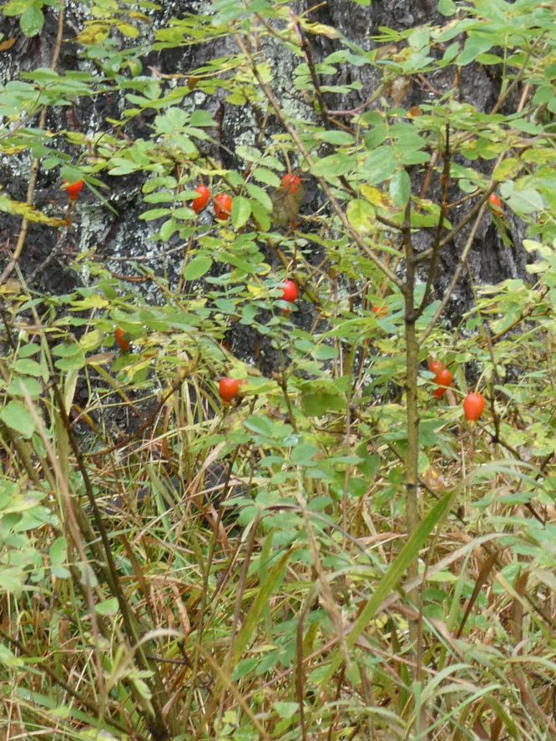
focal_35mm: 340
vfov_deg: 5.8
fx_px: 7281
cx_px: 146
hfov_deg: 4.4
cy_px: 247
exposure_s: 1/80
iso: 200
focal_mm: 27.1
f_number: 5.4
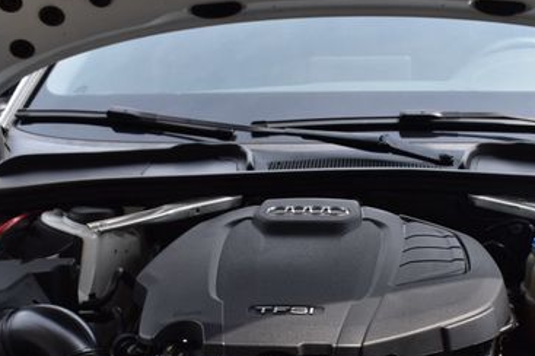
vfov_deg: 17.8
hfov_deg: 26.6
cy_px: 292
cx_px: 353
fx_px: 1127
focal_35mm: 76
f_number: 10
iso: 400
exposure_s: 1/250
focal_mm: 29
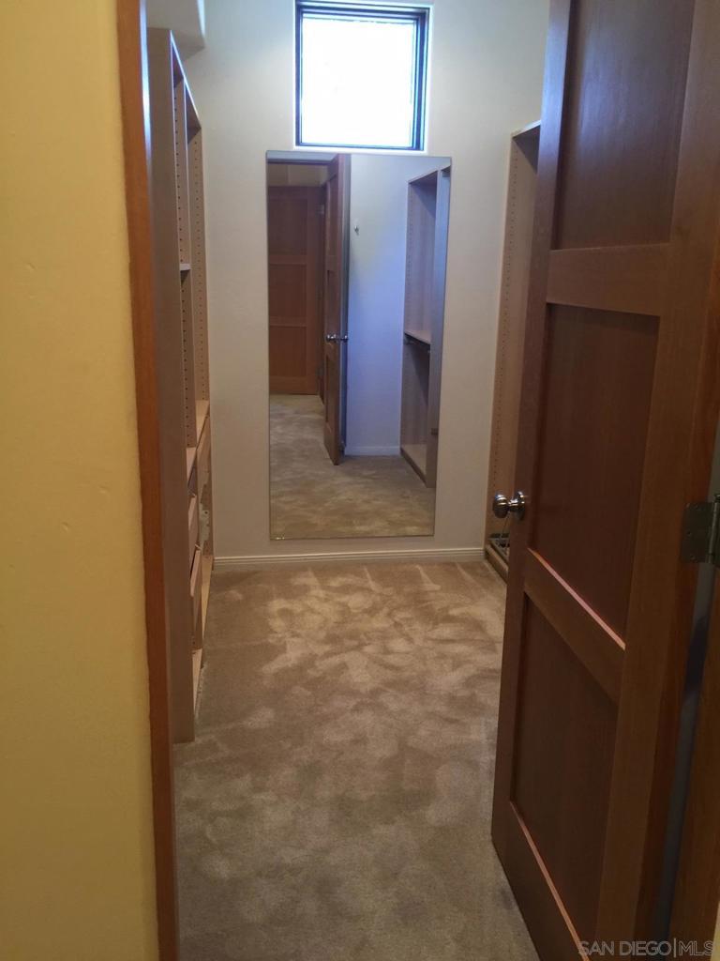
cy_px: 480
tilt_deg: -13.0
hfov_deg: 48.2
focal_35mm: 29
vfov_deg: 61.7
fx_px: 804
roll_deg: -1.2
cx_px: 360
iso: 80
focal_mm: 4.15
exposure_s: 1/15
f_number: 2.2
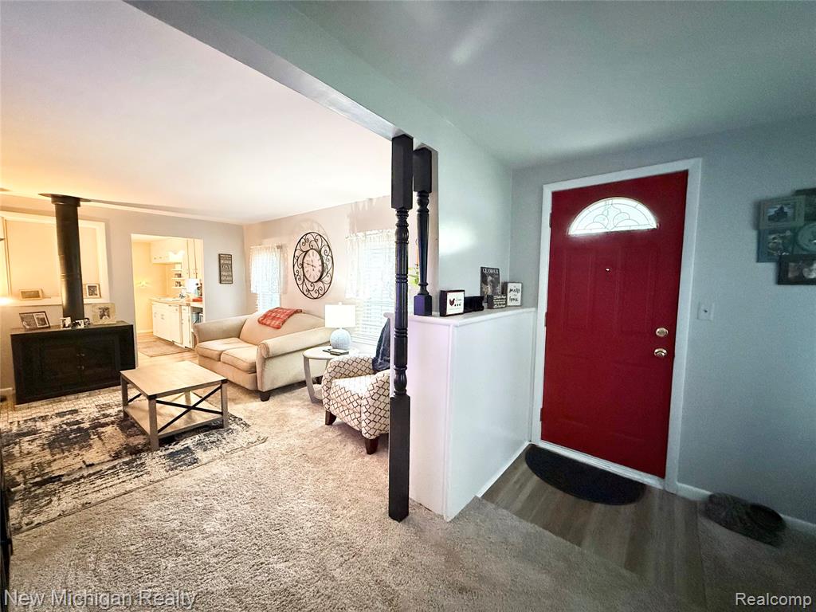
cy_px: 306
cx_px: 408
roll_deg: -0.4
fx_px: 330
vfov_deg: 85.7
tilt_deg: -3.6
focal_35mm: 14
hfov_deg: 102.1
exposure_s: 1/60
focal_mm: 2.22
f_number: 2.2
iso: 1000
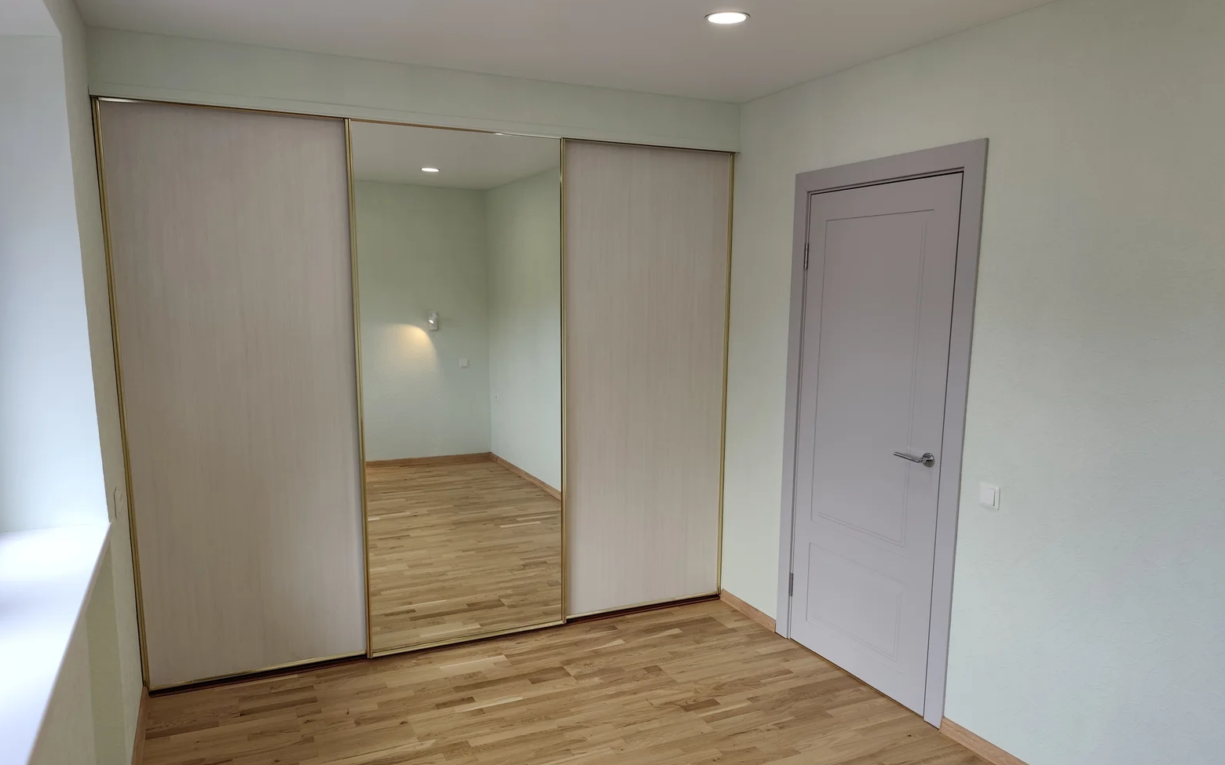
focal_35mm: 25
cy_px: 423
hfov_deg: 72.5
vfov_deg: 49.2
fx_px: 835
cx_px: 608
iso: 100
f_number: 1.65
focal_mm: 6.19
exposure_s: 1/100
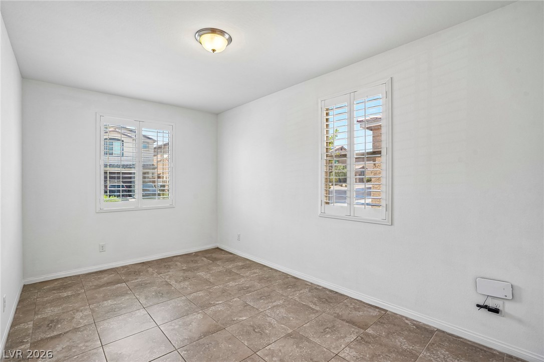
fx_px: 242
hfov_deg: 96.8
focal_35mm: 16
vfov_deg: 73.7
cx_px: 272
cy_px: 181
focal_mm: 16
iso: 200
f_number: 8
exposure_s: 1/30
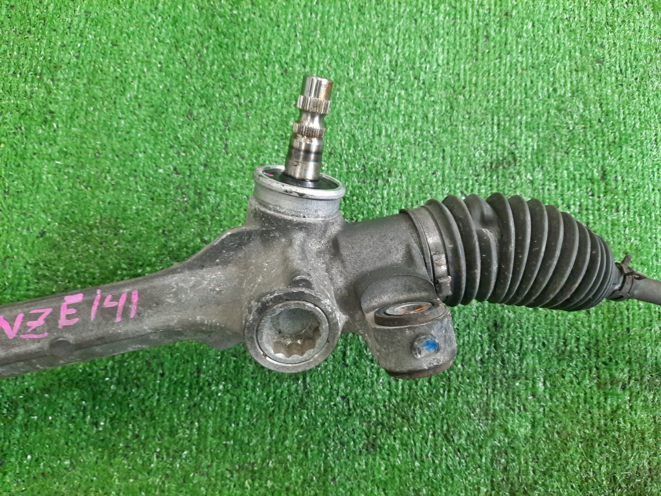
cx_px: 330
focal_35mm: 25
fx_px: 477
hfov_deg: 69.4
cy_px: 248
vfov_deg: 54.9
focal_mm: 4.6
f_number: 2
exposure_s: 1/33
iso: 262
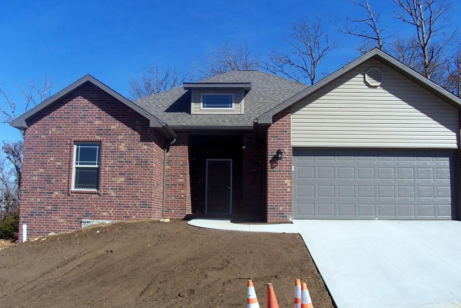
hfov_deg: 51.9
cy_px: 155
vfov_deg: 36.0
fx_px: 474
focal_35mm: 37
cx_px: 232
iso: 80
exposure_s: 1/750
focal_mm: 6
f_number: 4
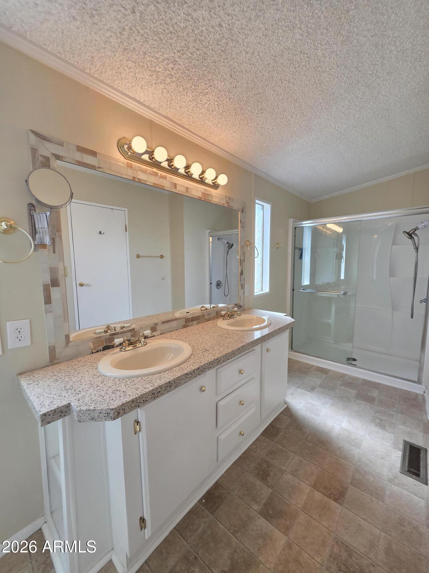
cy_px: 286
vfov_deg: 106.2
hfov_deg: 89.9
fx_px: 215
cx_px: 214
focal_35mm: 13
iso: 250
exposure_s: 1/120
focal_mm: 2.2
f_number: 1.9
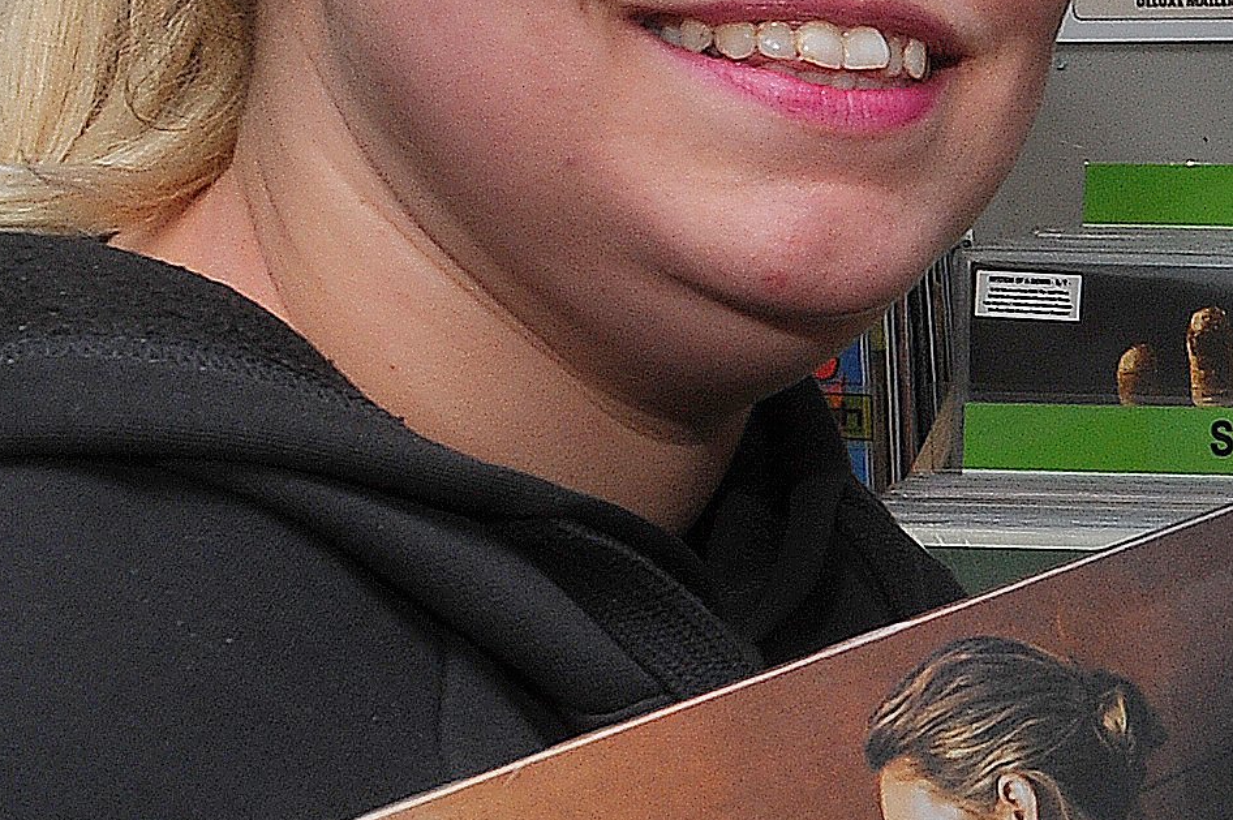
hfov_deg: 15.9
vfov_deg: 12.6
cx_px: 2267
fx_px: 3696
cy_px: 589
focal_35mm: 108
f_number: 10
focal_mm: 24
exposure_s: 1/250
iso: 500
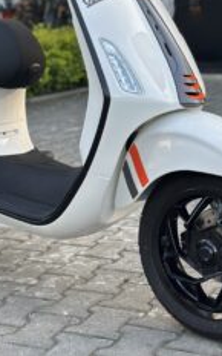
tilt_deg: -3.6
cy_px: 71
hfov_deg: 15.9
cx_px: 132
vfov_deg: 24.8
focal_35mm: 82
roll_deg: +0.6
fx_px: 794
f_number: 1.78
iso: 80
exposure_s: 1/555
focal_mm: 6.86
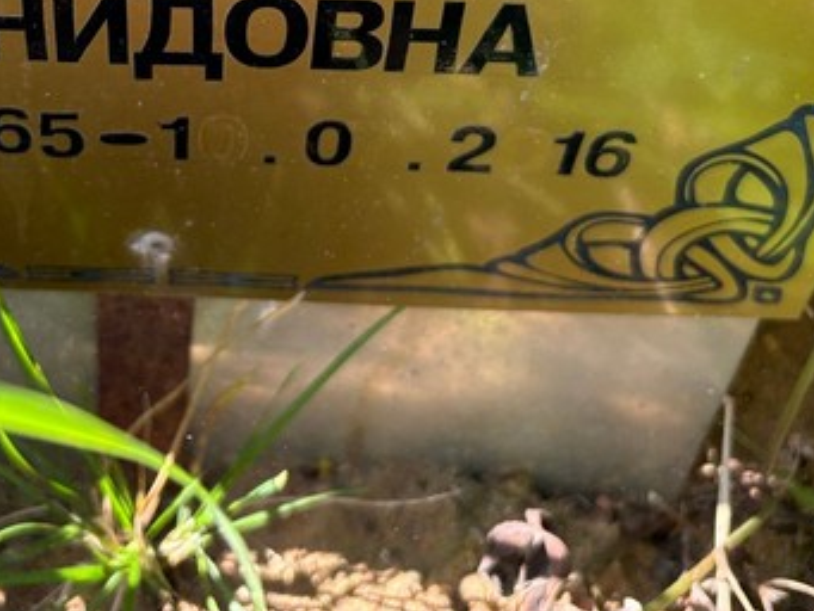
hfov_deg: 31.2
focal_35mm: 61
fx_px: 1435
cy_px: -95
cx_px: 215
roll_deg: -2.1
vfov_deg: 22.4
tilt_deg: -40.4
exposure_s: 1/250
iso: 40
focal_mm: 5.96
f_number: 1.6
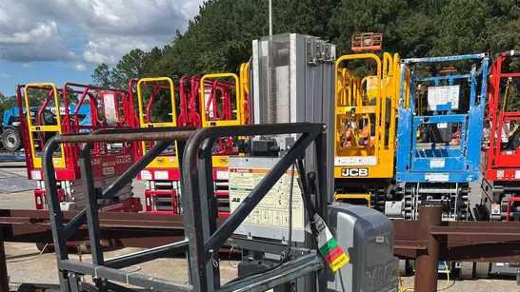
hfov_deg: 52.8
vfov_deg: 29.4
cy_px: 283
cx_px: 261
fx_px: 524
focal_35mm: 38
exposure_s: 1/3049
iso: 50
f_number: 1.6
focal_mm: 5.1
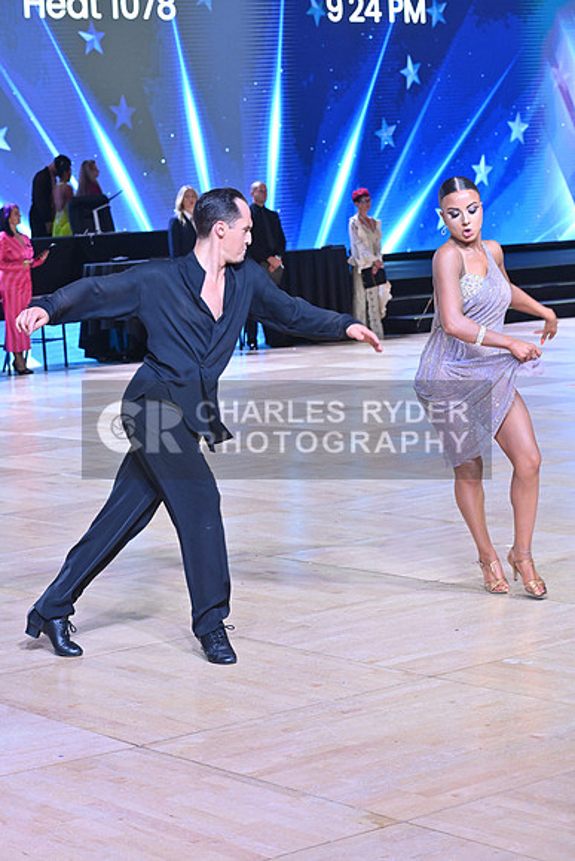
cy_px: 430
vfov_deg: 23.6
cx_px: 288
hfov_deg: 15.9
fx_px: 2059
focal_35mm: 86
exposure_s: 1/400
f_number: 7.1
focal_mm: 86
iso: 3200
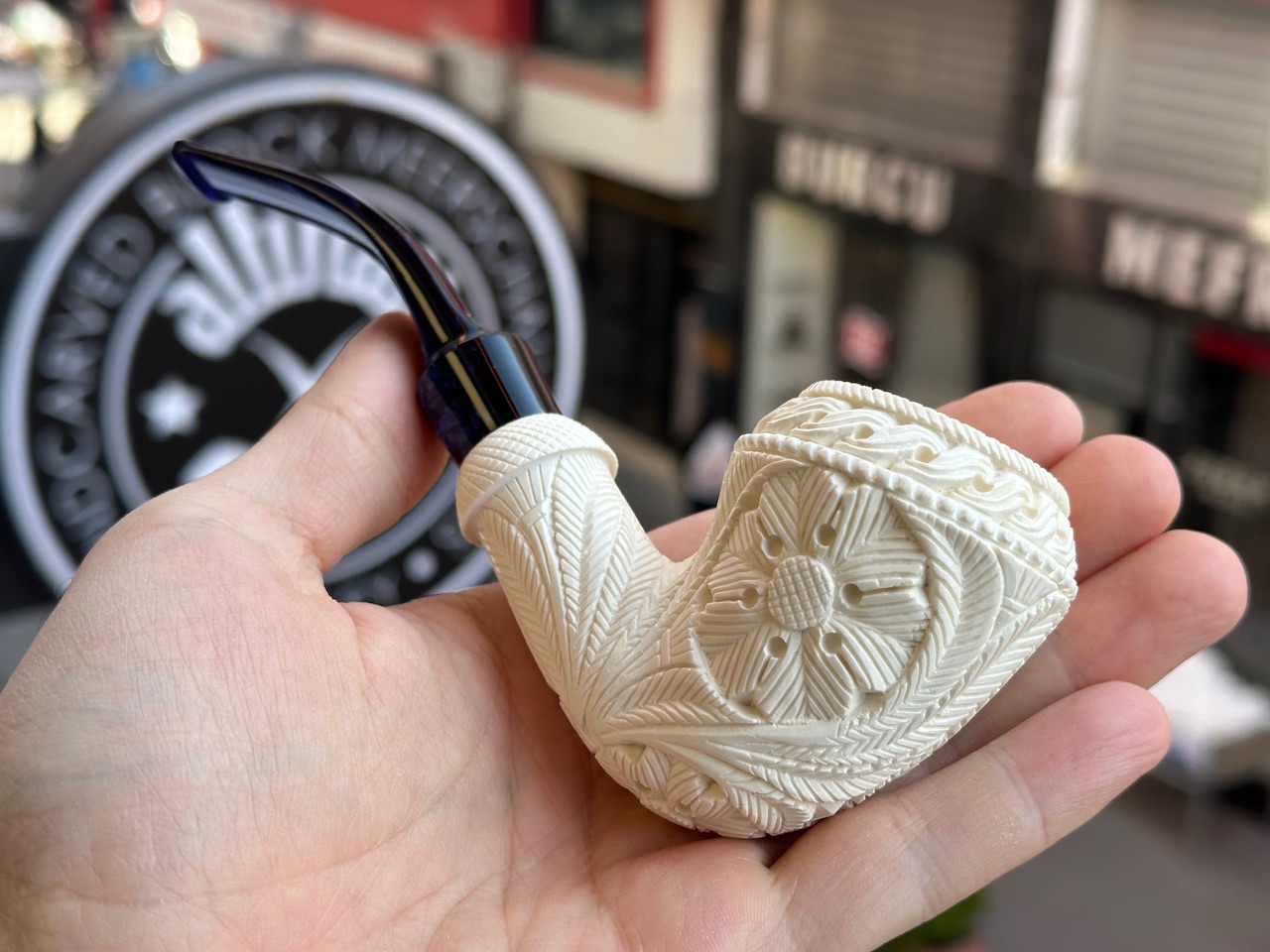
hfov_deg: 39.7
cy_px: 476
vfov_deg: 30.3
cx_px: 635
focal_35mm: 48
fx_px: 1761
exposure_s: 1/401
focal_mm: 6.86
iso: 64
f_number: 1.78
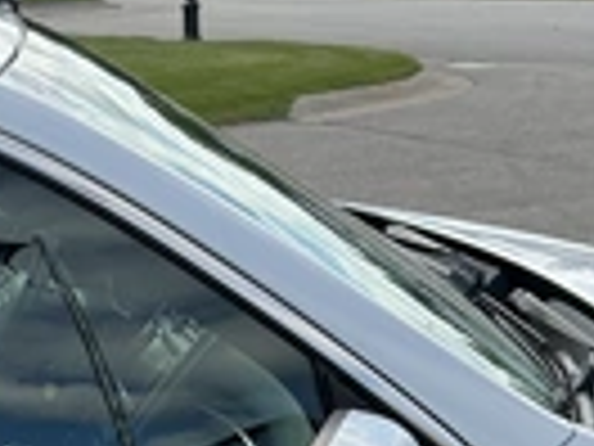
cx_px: -32
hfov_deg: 22.0
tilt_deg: -24.1
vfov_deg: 16.1
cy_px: 640
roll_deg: -0.7
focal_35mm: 85
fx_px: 1459
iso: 25
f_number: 1.8
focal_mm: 3
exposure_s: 1/898
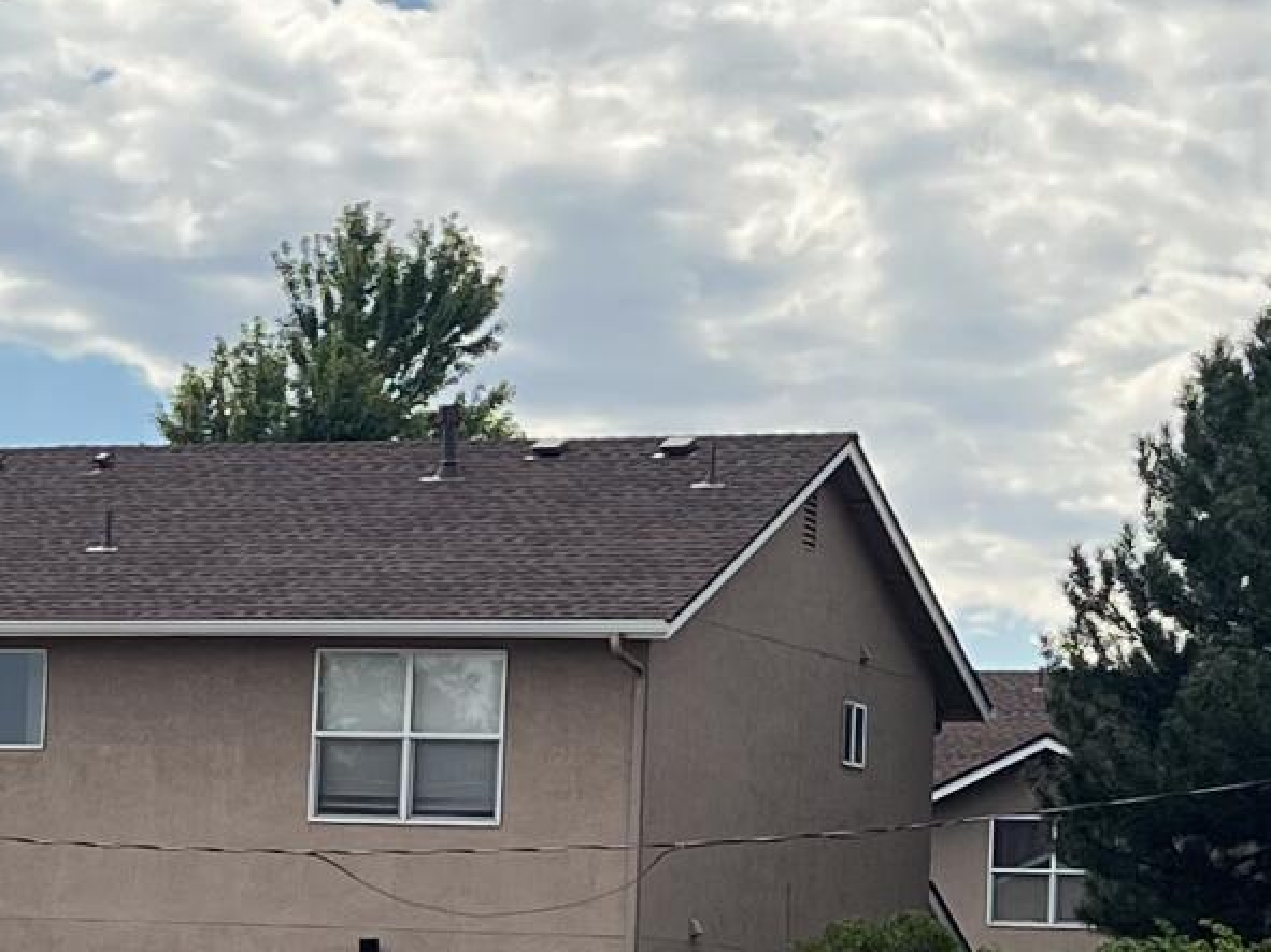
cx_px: 387
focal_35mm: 132
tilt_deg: +5.3
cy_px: 653
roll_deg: -2.1
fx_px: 4846
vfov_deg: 11.2
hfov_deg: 14.9
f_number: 1.5
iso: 50
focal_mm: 5.7
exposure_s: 1/3257
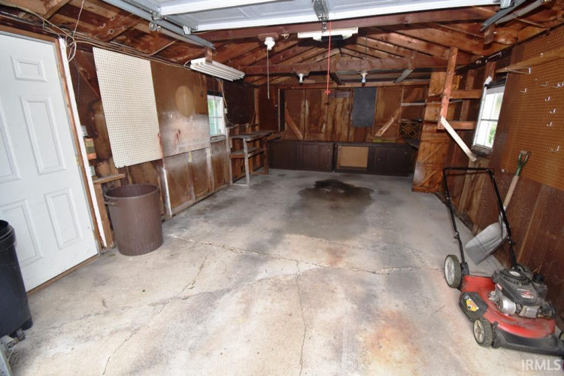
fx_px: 235
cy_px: 188
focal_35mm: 15
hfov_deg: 100.4
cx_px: 282
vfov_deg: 77.3
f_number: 5.6
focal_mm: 10
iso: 640
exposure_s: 1/125
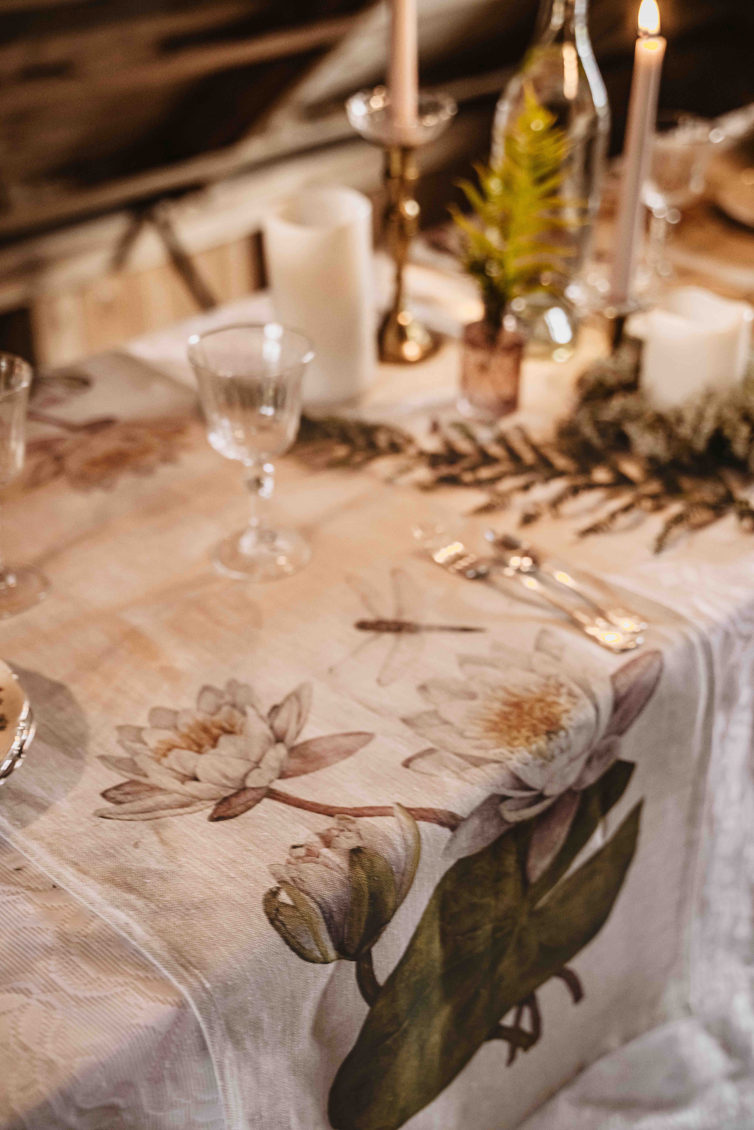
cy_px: 565
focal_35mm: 45
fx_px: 1414
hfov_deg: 29.9
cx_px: 377
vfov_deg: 43.6
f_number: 2.8
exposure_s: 1/30
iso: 1000
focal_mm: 45
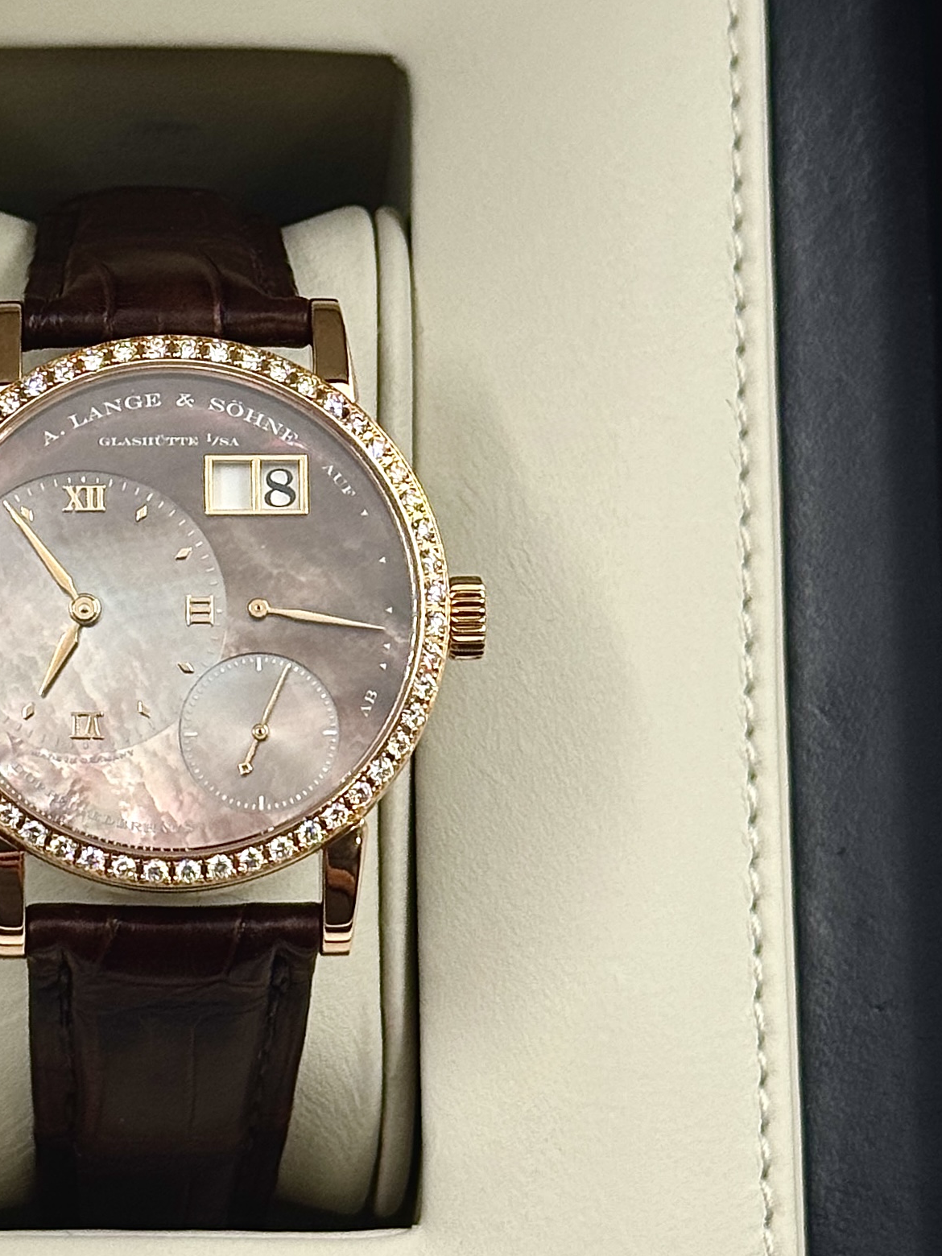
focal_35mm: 65
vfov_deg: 29.8
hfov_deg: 22.3
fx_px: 2358
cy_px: 636
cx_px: 172
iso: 64
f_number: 1.78
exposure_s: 1/439
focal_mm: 6.76
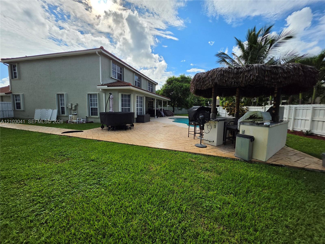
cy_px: 122
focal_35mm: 13
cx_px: 162
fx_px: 122
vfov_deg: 89.9
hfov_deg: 106.2
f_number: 1.9
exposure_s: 1/5747
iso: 32
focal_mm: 2.2
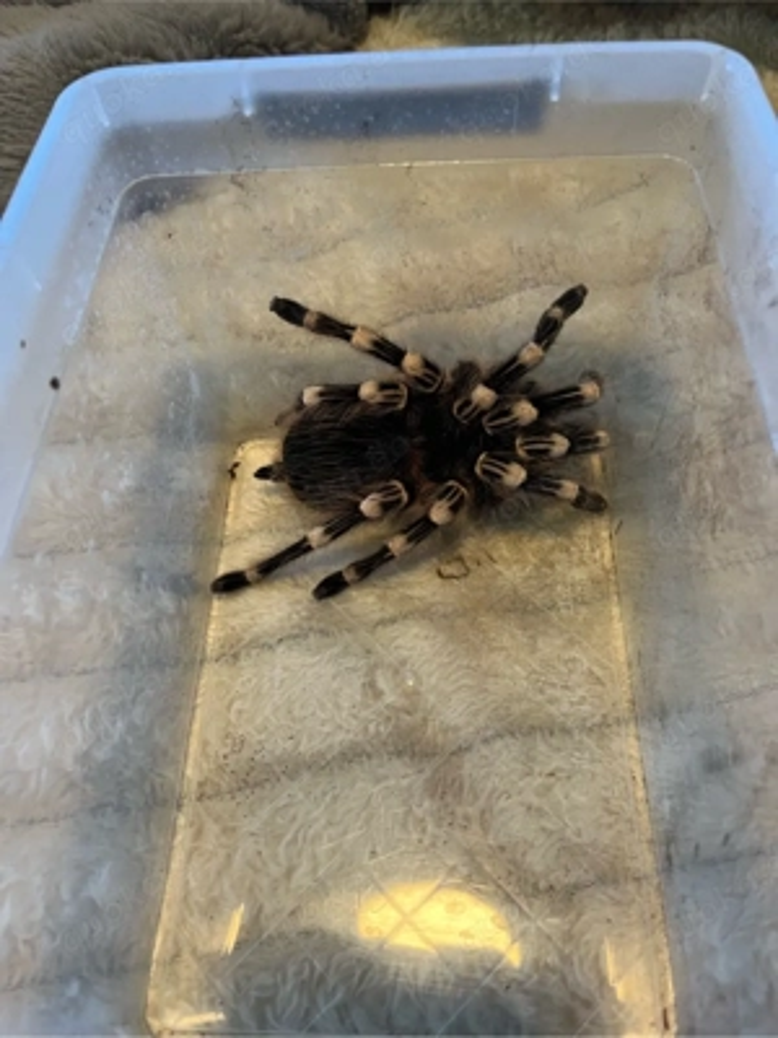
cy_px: 519
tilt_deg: -61.7
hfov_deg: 53.1
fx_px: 779
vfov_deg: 67.3
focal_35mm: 26
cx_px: 389
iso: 200
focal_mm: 5.1
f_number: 1.6
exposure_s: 1/50
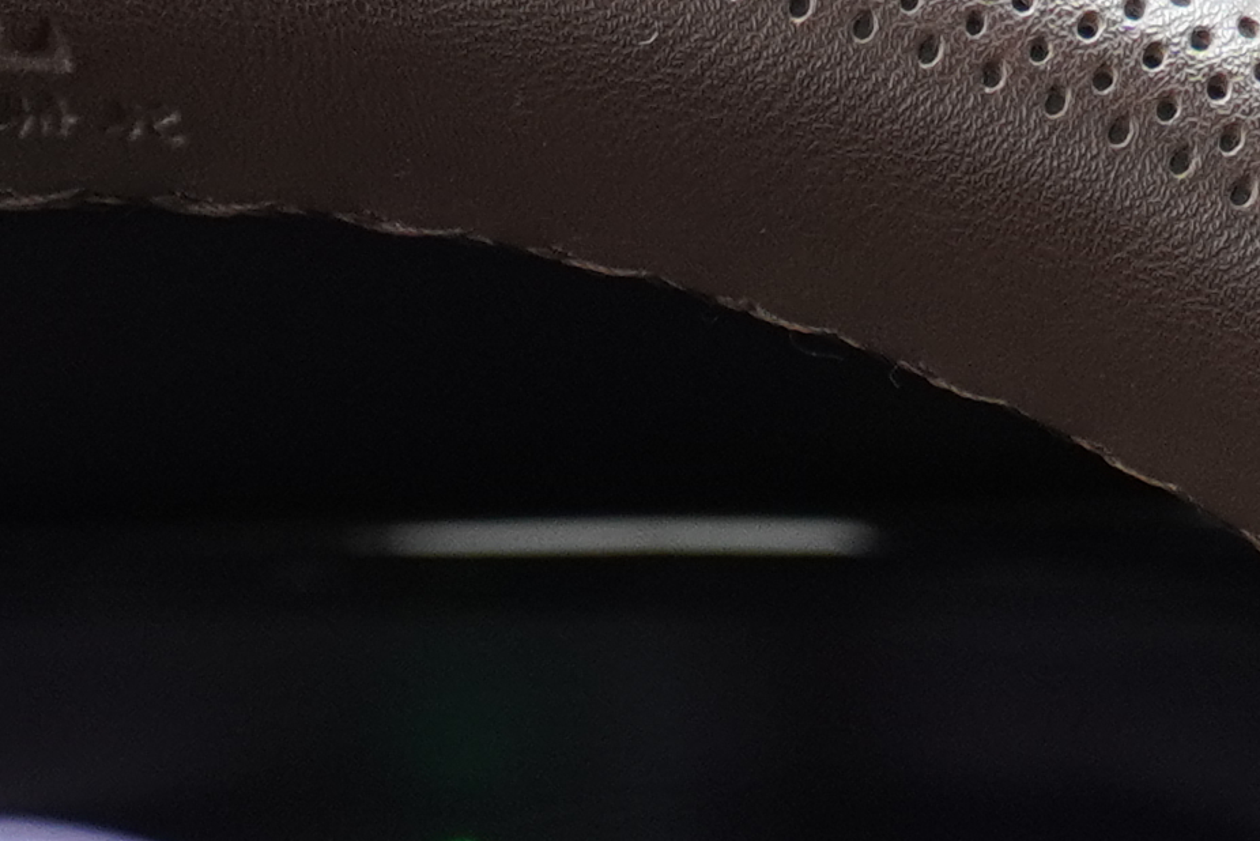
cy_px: 2614
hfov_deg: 7.6
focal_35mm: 272
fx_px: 9522
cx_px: 136
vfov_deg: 4.8
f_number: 2.8
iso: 640
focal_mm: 28
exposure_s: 1/40
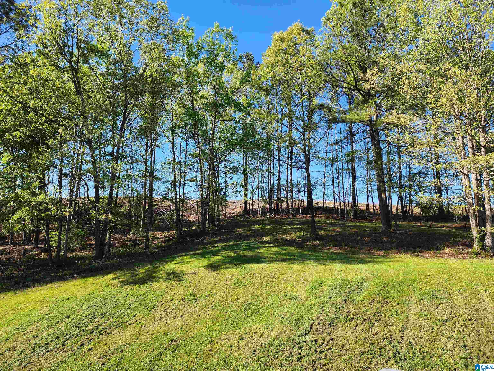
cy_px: 186
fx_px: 328
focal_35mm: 23
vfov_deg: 58.9
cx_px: 247
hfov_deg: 73.9
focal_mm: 6.4
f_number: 1.8
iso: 12
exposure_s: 1/434
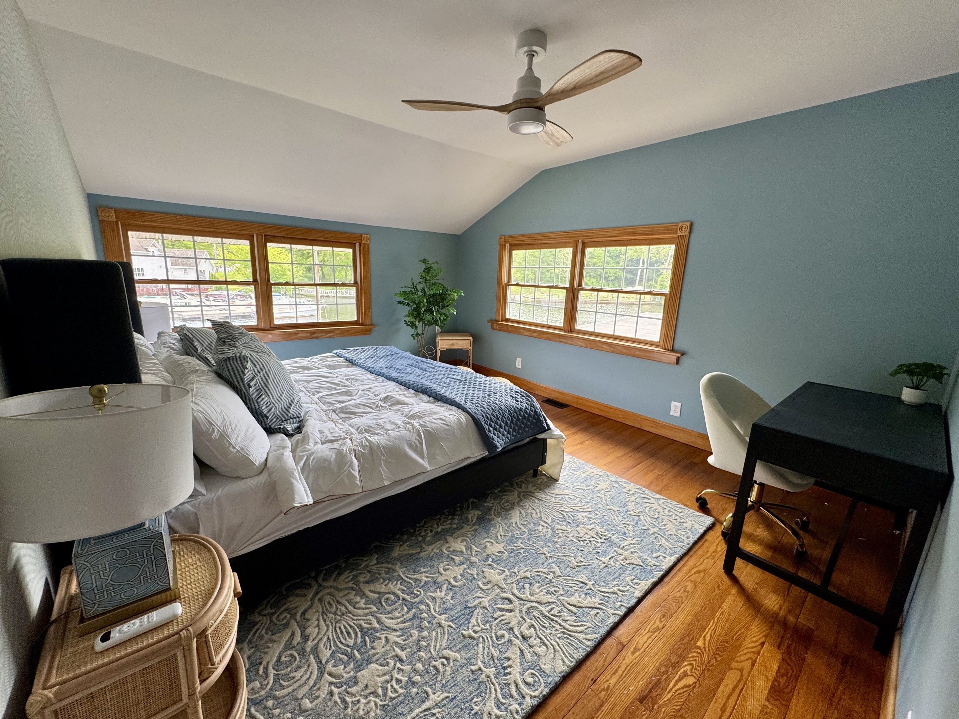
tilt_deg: -12.3
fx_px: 388
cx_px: 480
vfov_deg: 85.7
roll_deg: -2.4
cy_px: 360
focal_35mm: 14
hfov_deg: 102.1
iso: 125
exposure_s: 1/99
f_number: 2.2
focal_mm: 2.22
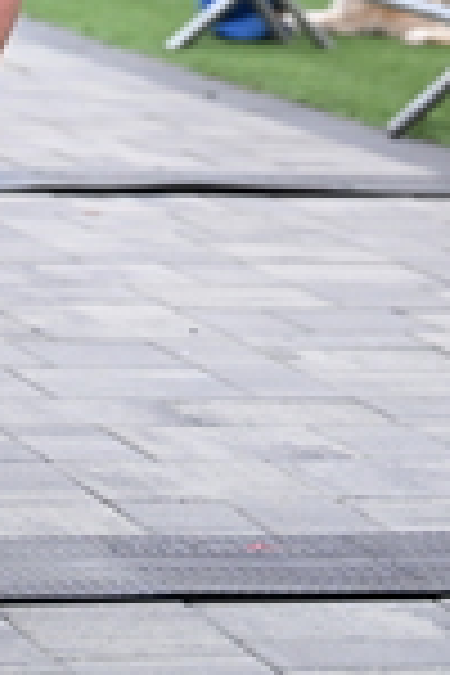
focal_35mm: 257
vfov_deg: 7.8
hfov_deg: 5.3
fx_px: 4818
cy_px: -544
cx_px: -25
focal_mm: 70
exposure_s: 1/800
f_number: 2.8
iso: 1600
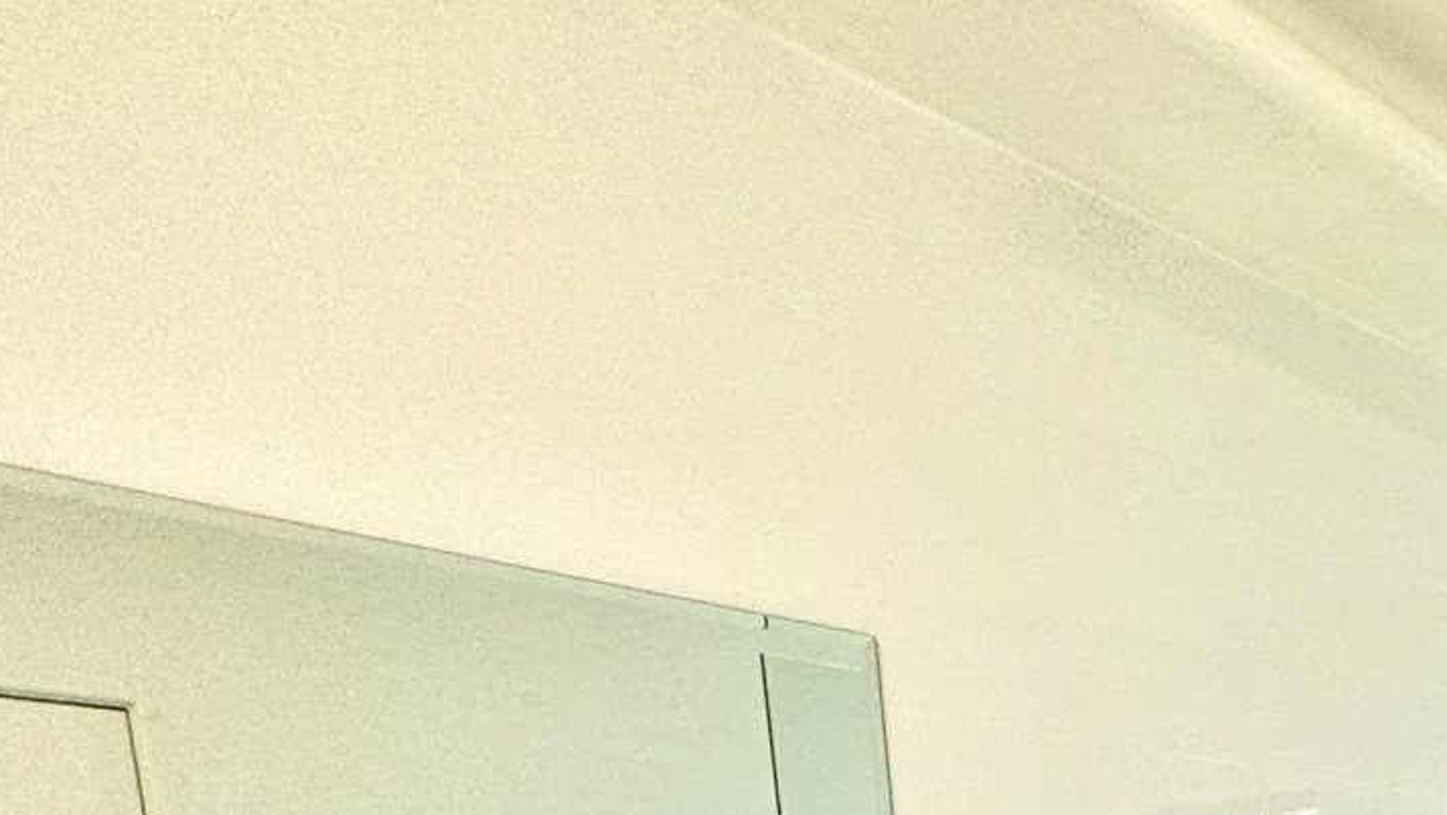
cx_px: 1789
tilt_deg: -9.7
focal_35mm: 41
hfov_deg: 36.4
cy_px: 1281
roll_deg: +0.8
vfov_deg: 22.6
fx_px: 1573
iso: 64
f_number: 2.2
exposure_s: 1/100
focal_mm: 2.22
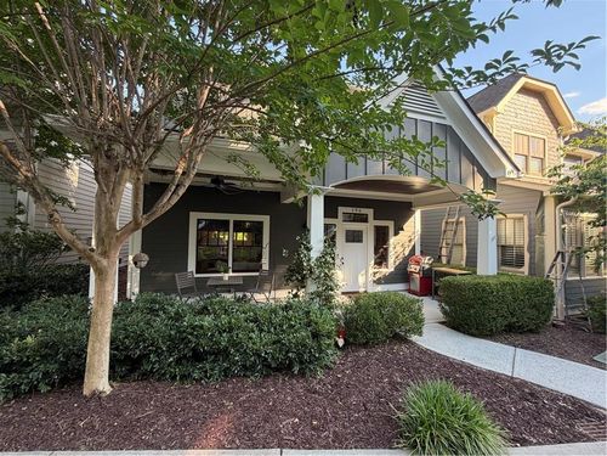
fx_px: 245
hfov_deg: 102.1
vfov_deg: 85.7
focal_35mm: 14
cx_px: 304
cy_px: 228
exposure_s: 1/121
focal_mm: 2.22
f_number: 2.2
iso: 80
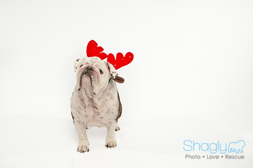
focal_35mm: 36
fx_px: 253
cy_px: 84
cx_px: 126
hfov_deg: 53.2
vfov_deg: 36.8
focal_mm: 24
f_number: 14
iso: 200
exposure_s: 1/250
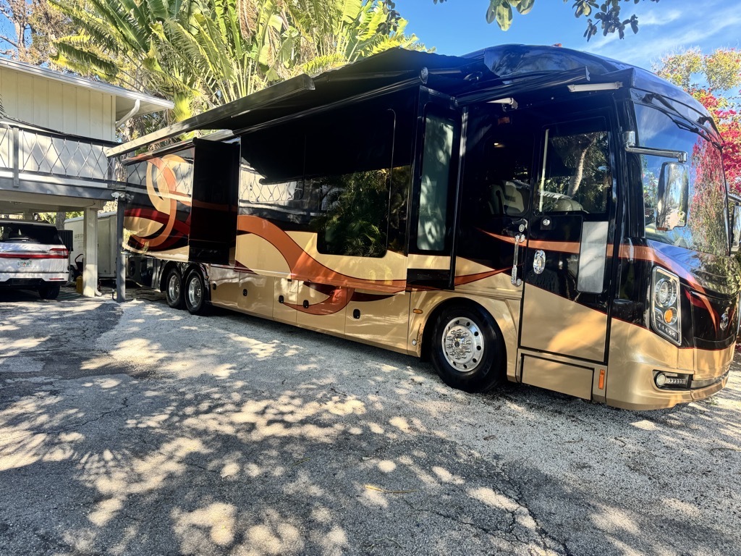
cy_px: 278
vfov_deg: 56.8
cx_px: 370
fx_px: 514
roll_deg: -1.8
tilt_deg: -3.8
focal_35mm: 24
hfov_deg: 71.6
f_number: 1.78
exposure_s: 1/345
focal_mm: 6.76
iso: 80
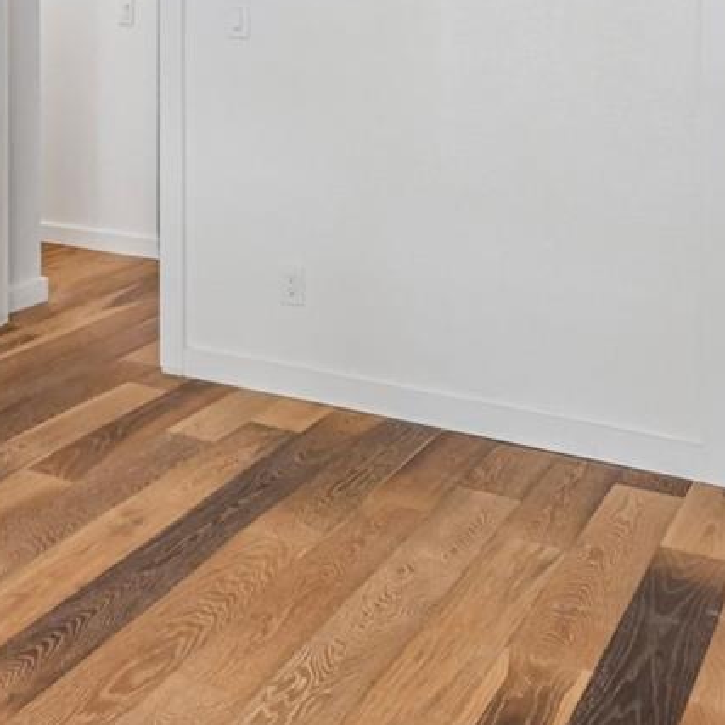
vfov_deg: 30.8
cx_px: 115
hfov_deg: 32.2
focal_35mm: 51
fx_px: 1208
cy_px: -12
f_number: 8
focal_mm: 16
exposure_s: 1/20
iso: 400
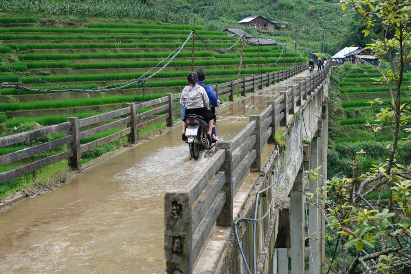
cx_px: 206
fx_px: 605
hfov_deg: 37.5
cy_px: 137
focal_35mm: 53
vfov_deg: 25.5
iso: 160
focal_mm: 35
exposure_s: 1/420
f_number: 3.6
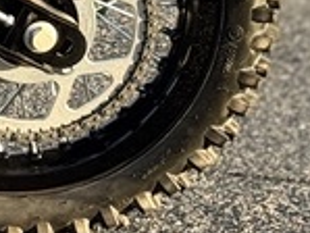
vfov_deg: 4.4
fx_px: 2958
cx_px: -645
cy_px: -322
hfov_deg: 5.6
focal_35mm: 330
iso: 64
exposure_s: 1/756
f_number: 1.78
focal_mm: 6.76
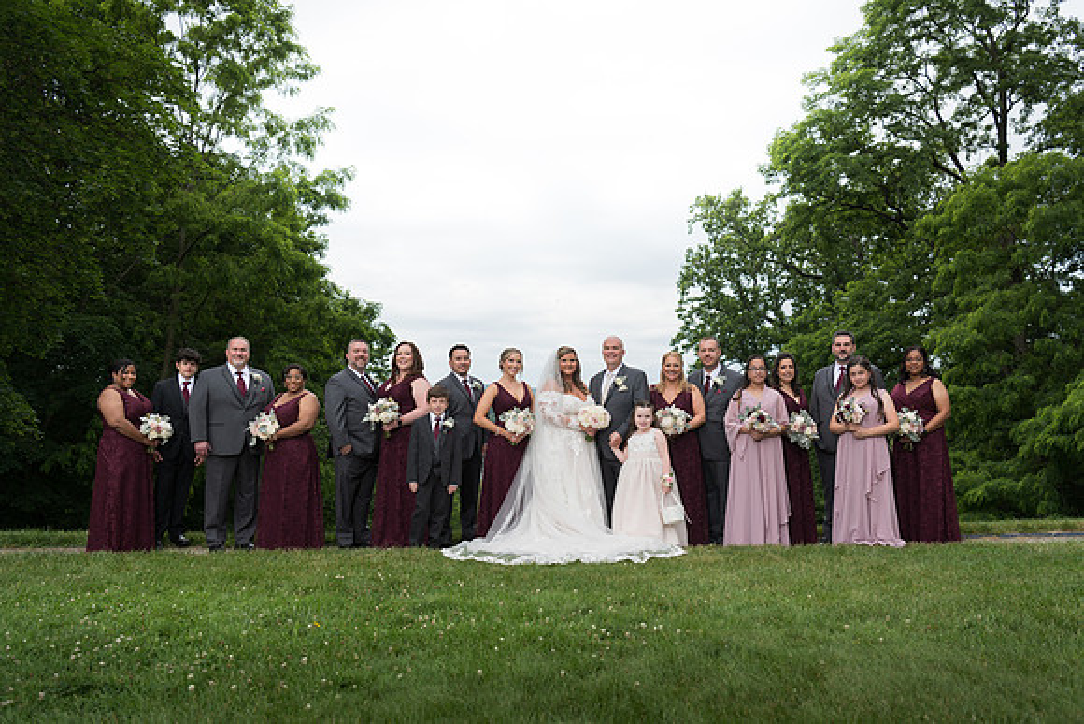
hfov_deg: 55.8
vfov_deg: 38.9
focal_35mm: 34
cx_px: 542
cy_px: 362
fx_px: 1024
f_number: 4.5
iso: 64
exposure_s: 1/250
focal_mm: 34
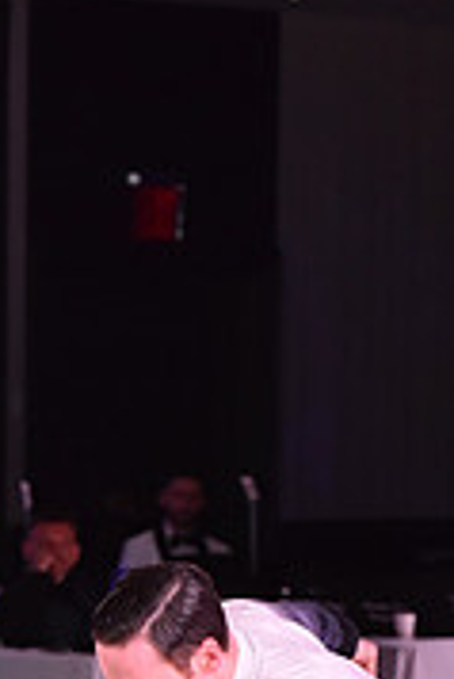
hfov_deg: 3.4
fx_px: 7684
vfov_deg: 5.0
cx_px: 166
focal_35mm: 407
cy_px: 996
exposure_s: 1/320
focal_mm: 125
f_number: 5.6
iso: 2500
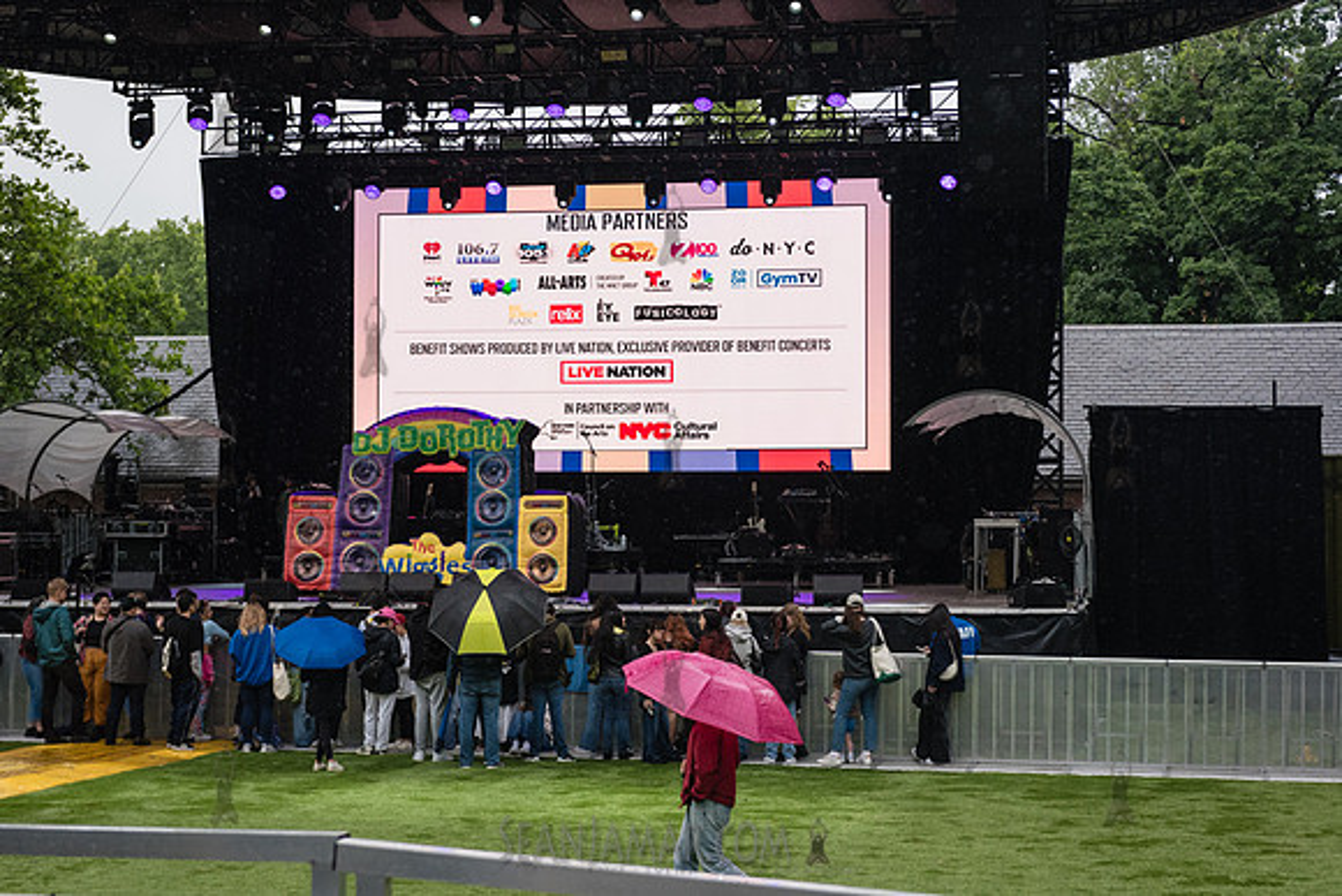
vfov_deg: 20.6
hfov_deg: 30.5
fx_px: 2461
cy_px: 448
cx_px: 671
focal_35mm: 66
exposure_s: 1/2000
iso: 2000
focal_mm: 66
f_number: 4.5
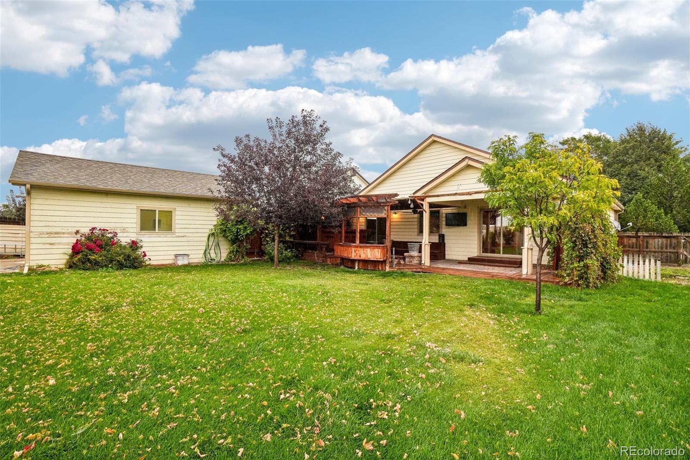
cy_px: 230
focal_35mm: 15
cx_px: 345
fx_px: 287
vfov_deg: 77.3
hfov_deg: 100.4
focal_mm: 10
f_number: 8
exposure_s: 1/160
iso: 400
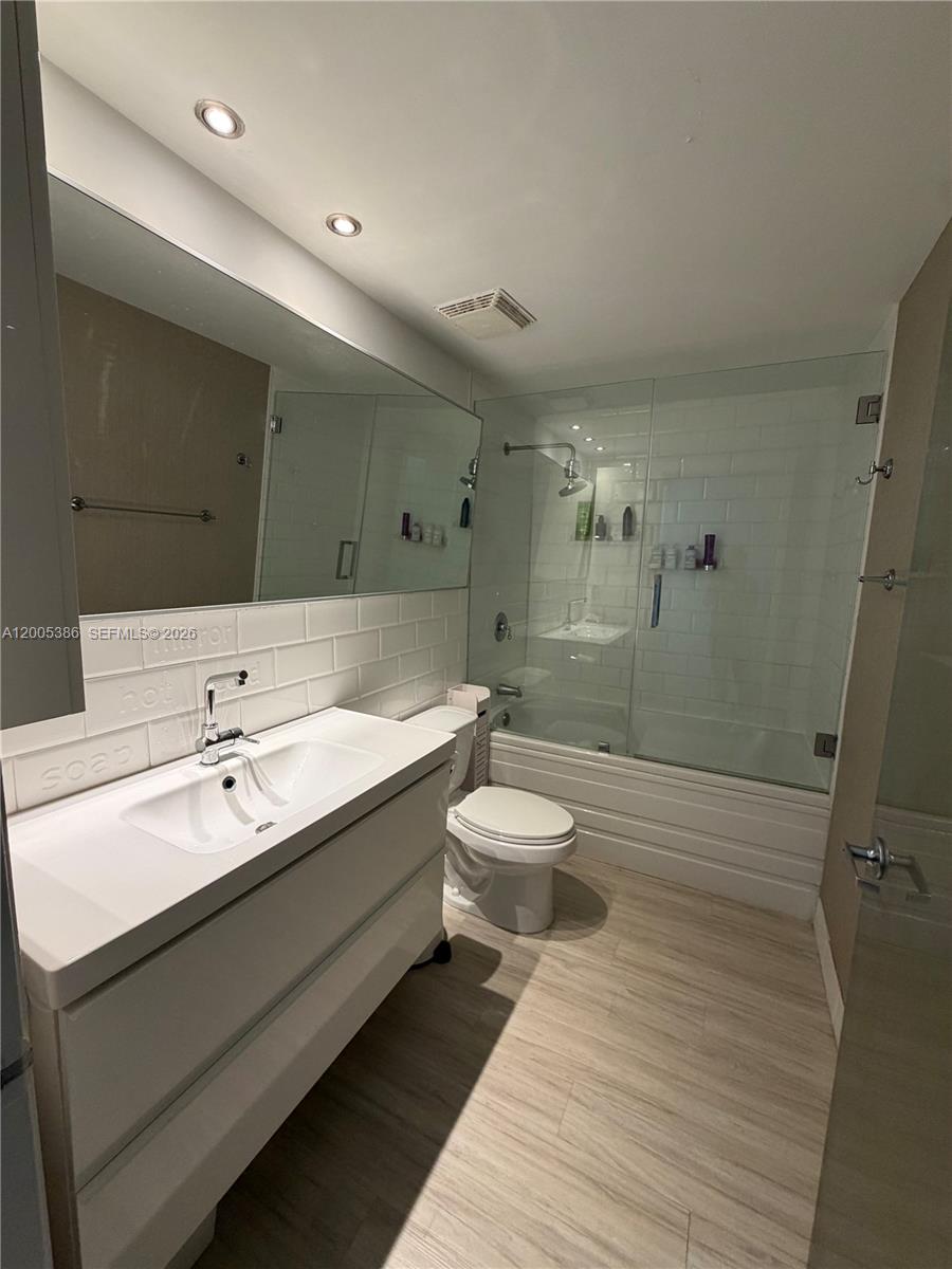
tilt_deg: -8.9
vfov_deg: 102.1
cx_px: 476
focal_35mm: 14
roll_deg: -1.6
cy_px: 634
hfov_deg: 85.7
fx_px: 513
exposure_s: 1/60
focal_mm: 2.22
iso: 200
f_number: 2.2
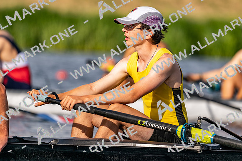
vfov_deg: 2.3
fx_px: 4031
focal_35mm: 600
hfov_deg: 3.4
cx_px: 121
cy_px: 80
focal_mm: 400
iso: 200
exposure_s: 1/2500
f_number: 4.5
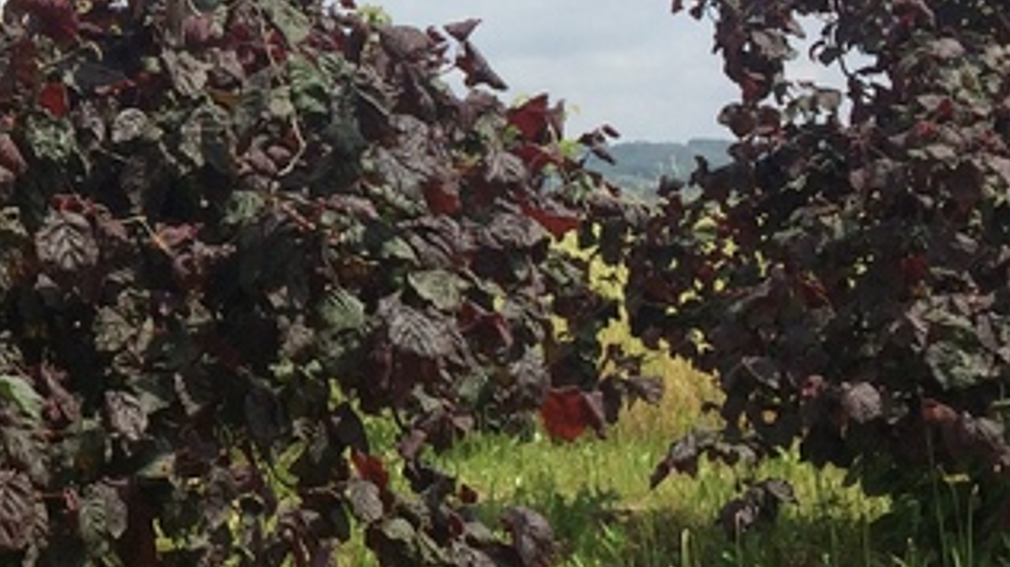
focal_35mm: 102
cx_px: -261
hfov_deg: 19.5
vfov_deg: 11.8
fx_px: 2731
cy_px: 92
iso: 32
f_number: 2.2
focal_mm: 4.15
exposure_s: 1/3165
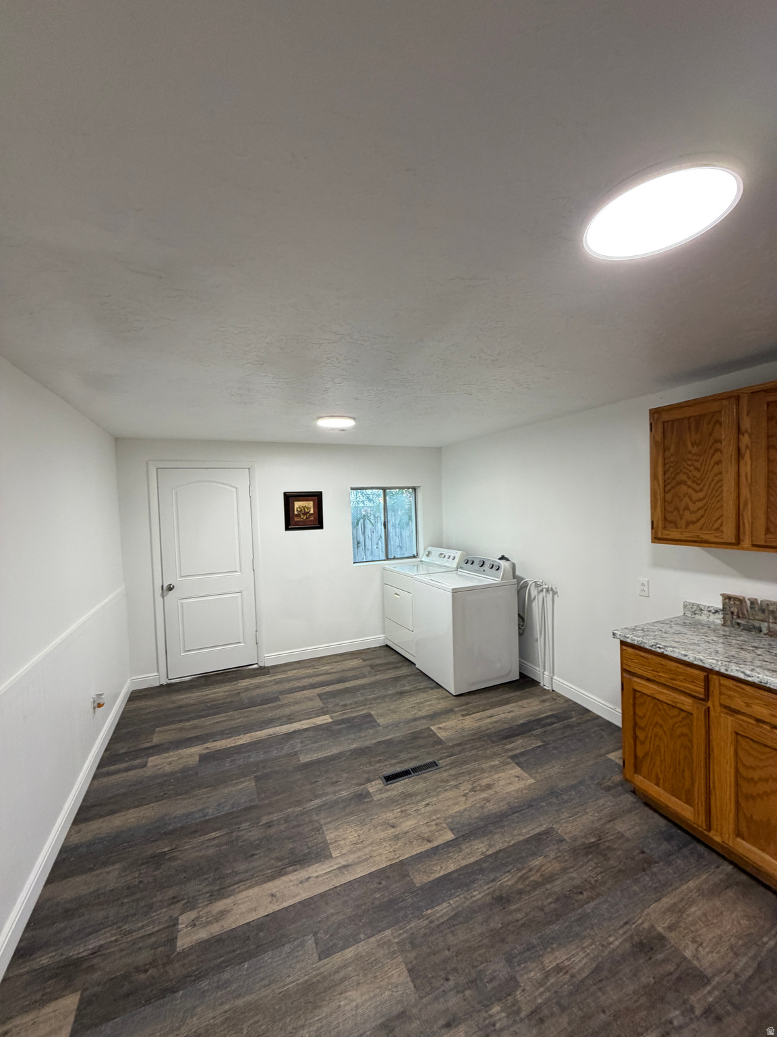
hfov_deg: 85.7
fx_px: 419
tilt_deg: -1.9
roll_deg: +3.8
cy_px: 518
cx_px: 388
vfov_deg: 102.1
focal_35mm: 14
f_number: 2.2
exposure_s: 1/60
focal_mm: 2.22
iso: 200
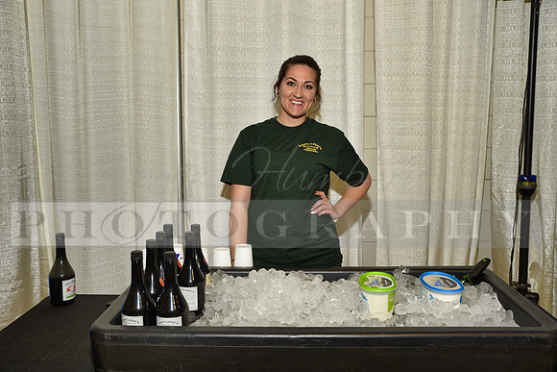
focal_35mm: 36
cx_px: 278
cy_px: 186
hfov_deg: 53.1
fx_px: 557
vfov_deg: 36.9
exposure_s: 1/60
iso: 200
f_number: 5
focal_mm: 36
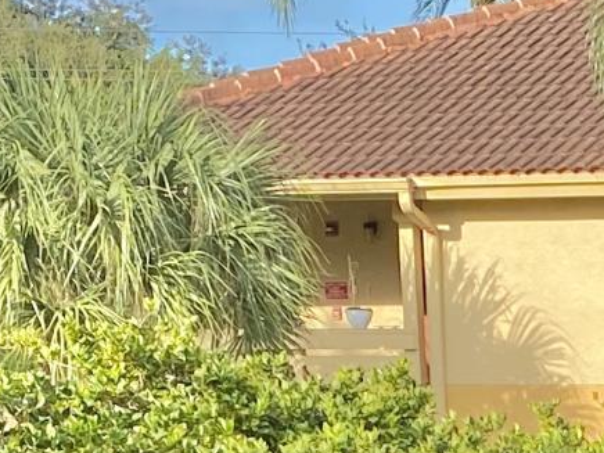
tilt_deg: -8.7
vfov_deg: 7.9
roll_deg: +0.3
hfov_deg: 10.8
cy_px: 920
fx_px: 3123
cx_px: 798
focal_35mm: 179
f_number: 1.8
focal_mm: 4.25
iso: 32
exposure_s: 1/747
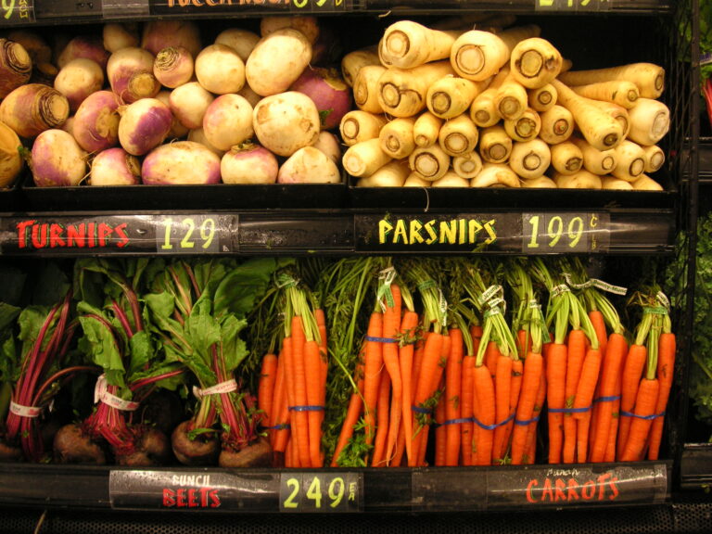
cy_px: 267
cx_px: 356
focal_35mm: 37
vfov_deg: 38.7
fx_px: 761
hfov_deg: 50.1
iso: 100
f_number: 2.8
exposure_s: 1/30
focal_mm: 6.1
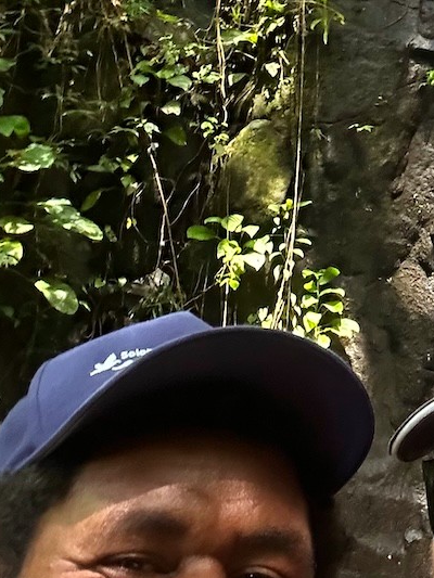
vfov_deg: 26.0
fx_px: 1253
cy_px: 254
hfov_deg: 18.8
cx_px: 487
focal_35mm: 75
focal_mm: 2.69
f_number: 1.9
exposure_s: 1/60
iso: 320
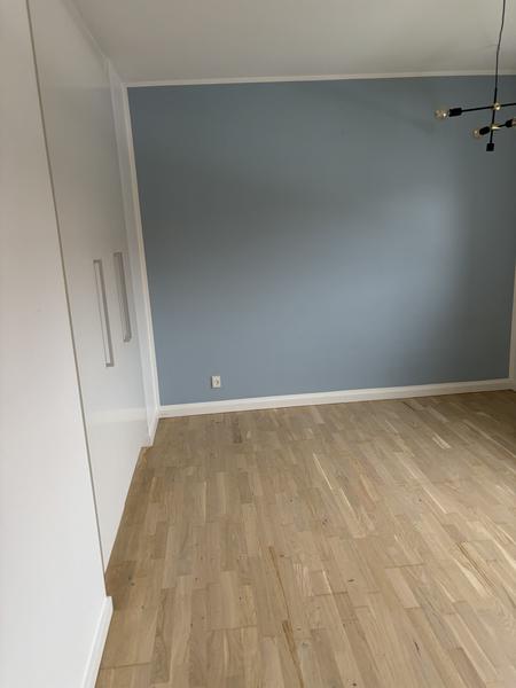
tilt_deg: -12.1
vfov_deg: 67.3
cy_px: 344
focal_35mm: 26
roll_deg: +2.1
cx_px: 258
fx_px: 517
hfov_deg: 53.1
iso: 160
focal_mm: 5.96
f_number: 1.6
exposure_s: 1/60
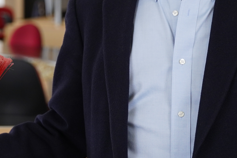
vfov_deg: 9.3
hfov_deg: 13.8
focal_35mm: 148
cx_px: 21
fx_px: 972
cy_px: 36
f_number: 2.8
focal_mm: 43.2
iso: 500
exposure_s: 1/250
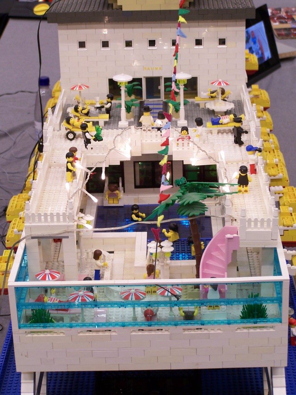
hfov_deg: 15.7
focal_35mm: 94
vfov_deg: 20.9
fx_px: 1072
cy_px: 198
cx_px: 148
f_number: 3.2
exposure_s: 1/4
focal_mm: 15.6
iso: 80
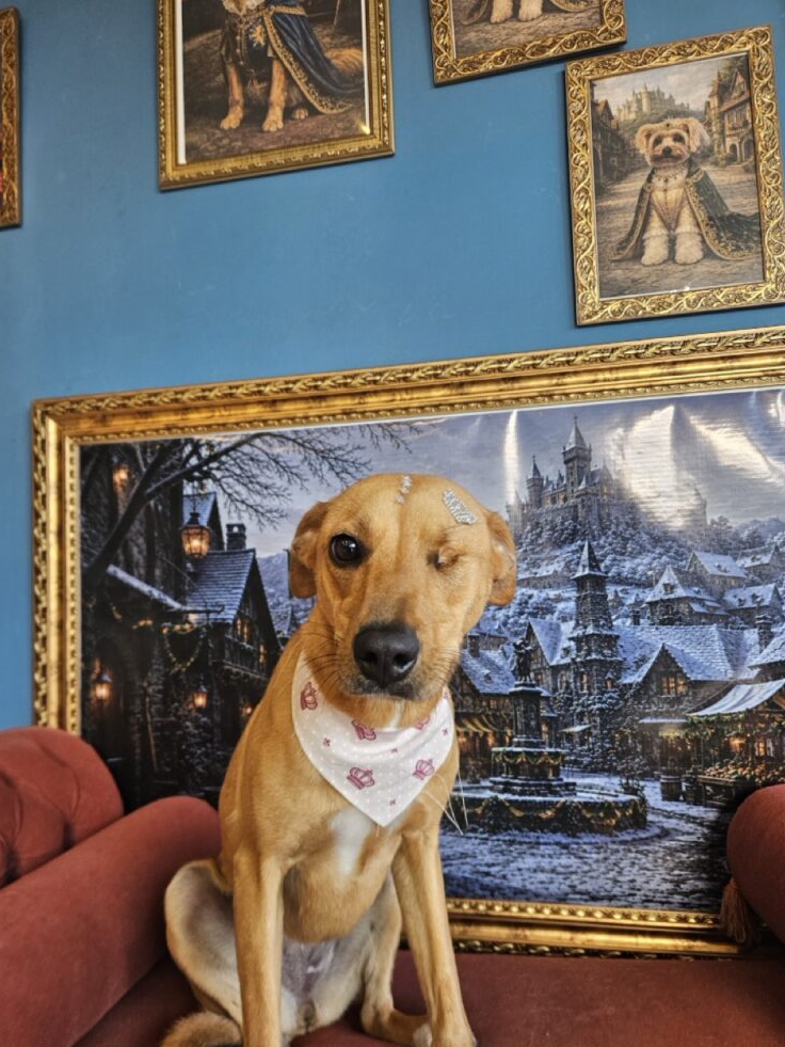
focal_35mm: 24
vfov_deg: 71.6
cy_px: 521
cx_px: 378
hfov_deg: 56.8
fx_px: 726
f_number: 1.8
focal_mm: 5.4
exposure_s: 1/207
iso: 160
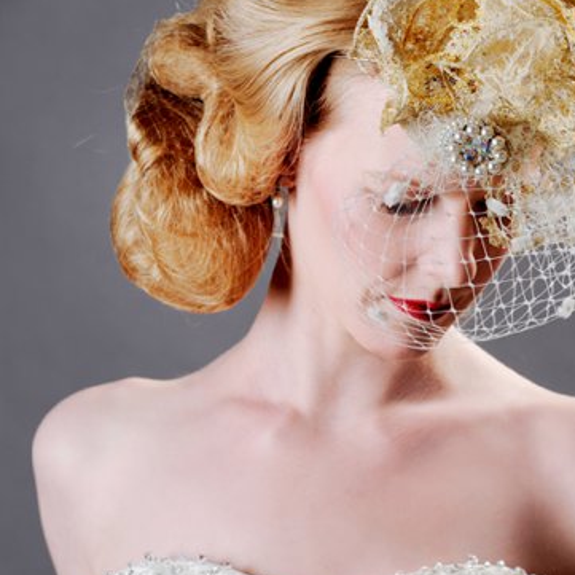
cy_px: 356
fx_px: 4604
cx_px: 586
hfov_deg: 7.1
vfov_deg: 7.1
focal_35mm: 245
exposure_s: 1/125
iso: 200
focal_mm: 130
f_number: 8
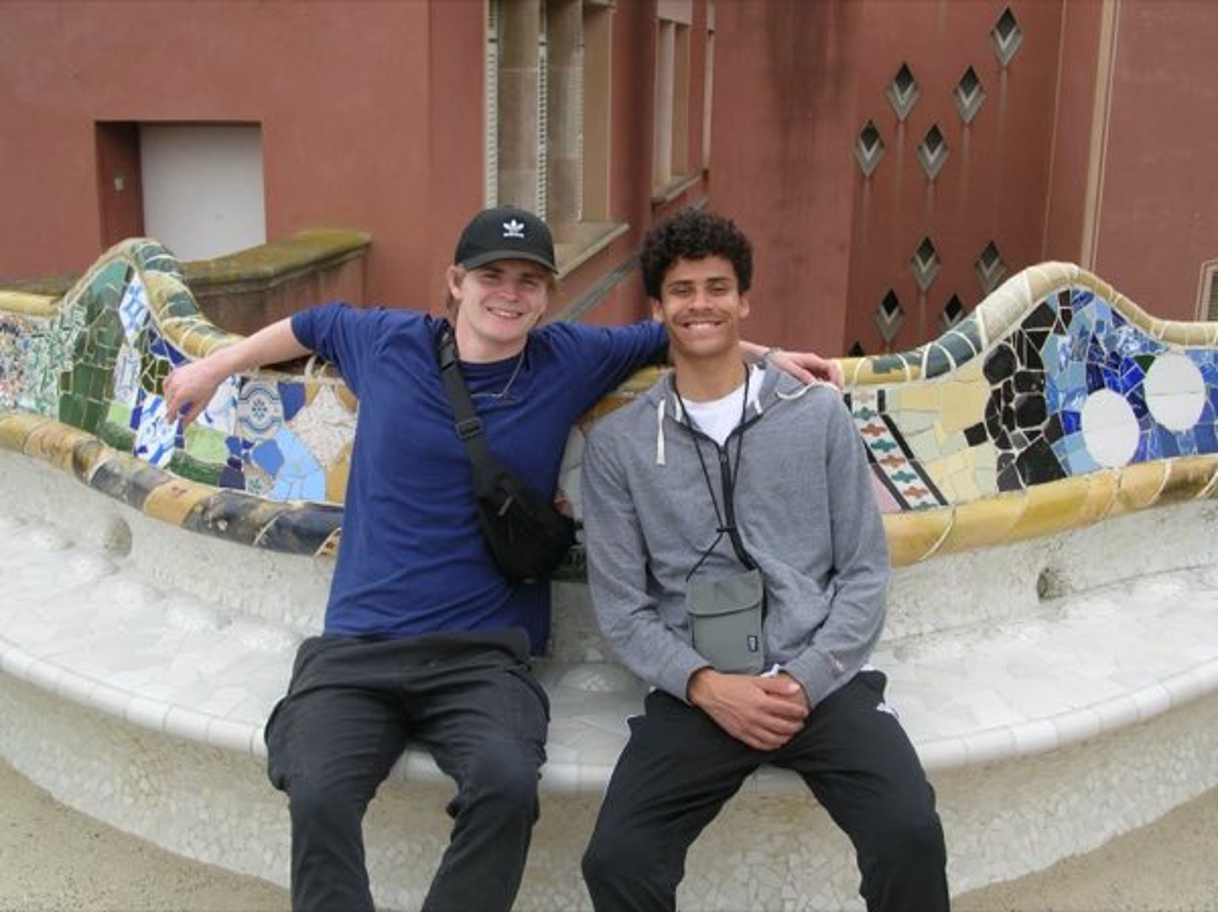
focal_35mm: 36
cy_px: 456
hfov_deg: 51.4
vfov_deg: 39.6
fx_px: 1266
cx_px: 609
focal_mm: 6
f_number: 3.7
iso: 50
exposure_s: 1/327
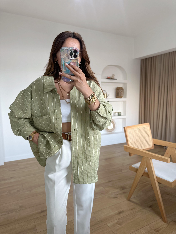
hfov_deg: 56.8
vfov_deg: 71.6
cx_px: 88
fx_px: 163
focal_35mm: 24
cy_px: 117
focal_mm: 6.86
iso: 125
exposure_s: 1/50
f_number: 1.78
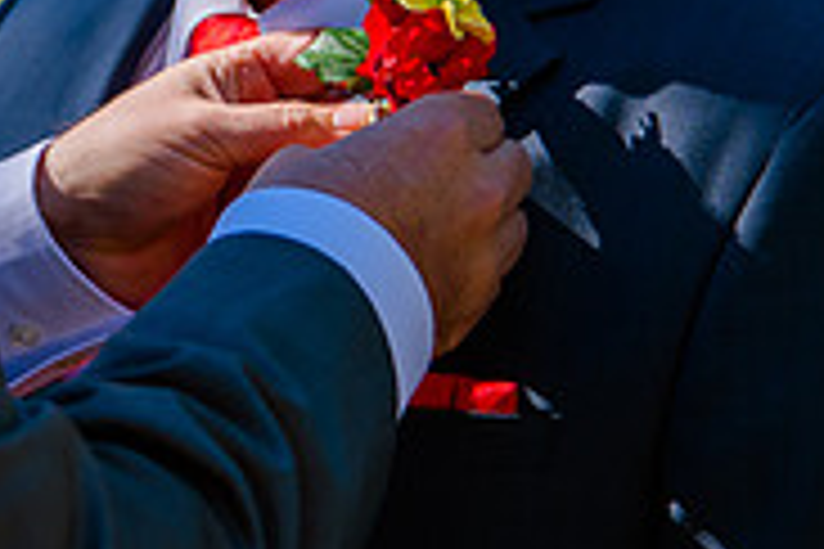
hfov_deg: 8.2
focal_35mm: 251
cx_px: 7
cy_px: -88
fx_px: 5745
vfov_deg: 5.5
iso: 100
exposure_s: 1/400
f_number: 4
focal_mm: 75
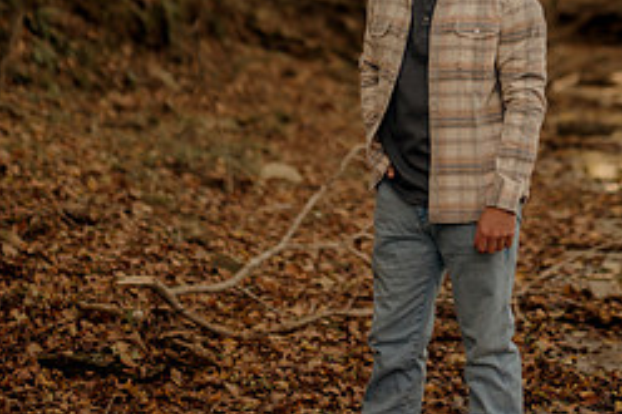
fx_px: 2020
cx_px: 366
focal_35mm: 117
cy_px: -24
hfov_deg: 17.5
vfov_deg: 11.5
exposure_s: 1/320
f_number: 1.4
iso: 200
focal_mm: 50
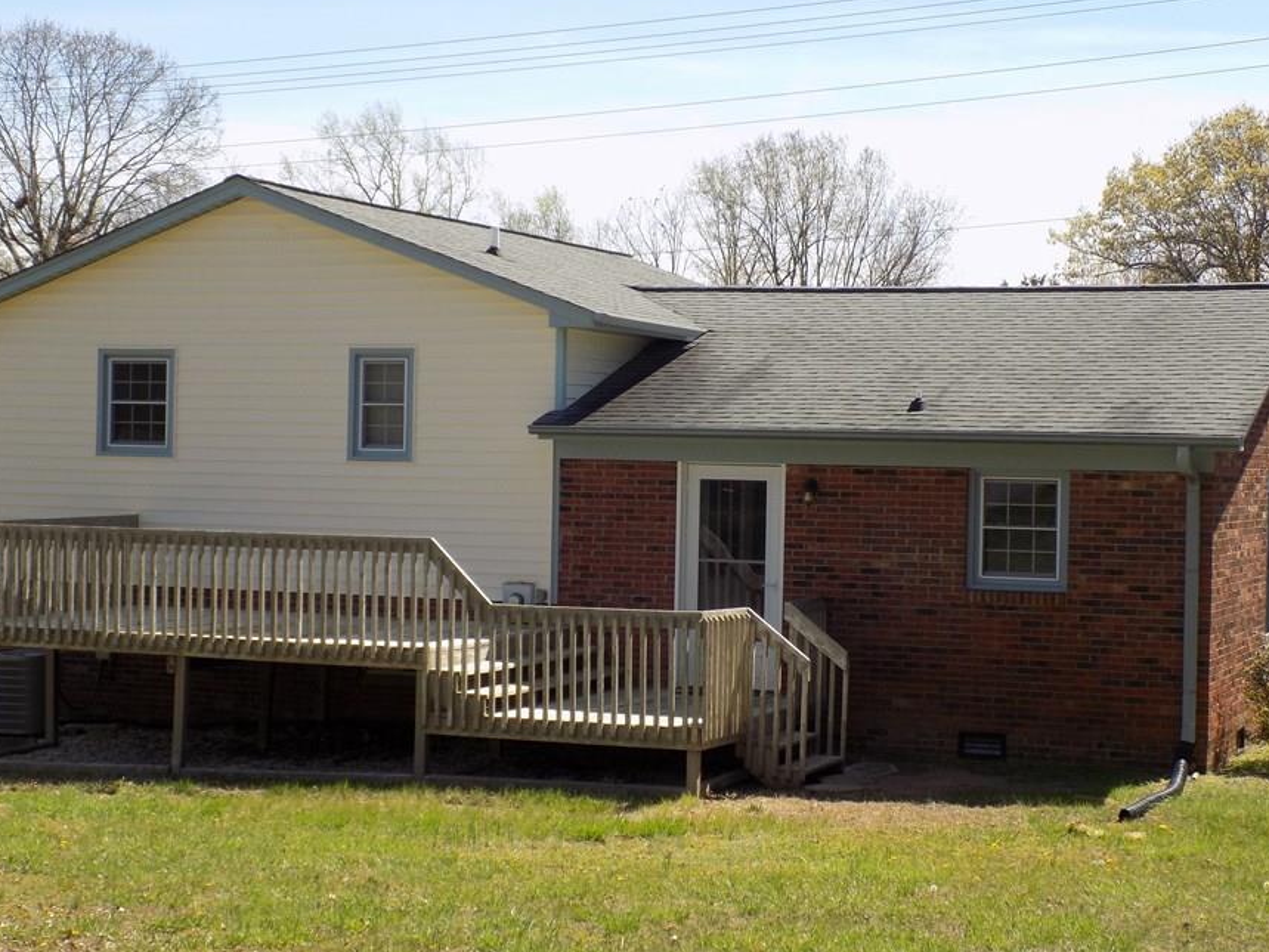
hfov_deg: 31.2
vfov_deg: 23.6
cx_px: 604
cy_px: 504
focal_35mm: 62
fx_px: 2273
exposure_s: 1/400
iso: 80
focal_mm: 9.3
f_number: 3.9
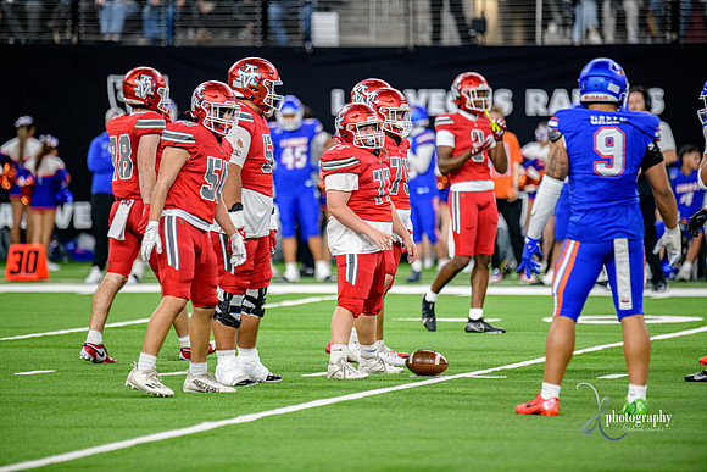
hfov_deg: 6.9
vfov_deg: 4.6
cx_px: 354
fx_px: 5893
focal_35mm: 300
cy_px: 236
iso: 1000
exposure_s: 1/400
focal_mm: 300
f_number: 2.8
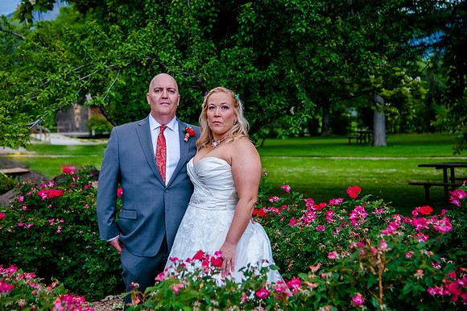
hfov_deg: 28.8
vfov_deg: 19.4
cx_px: 215
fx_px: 910
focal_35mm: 70
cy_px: 143
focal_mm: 65
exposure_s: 1/125
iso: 2000
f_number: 4
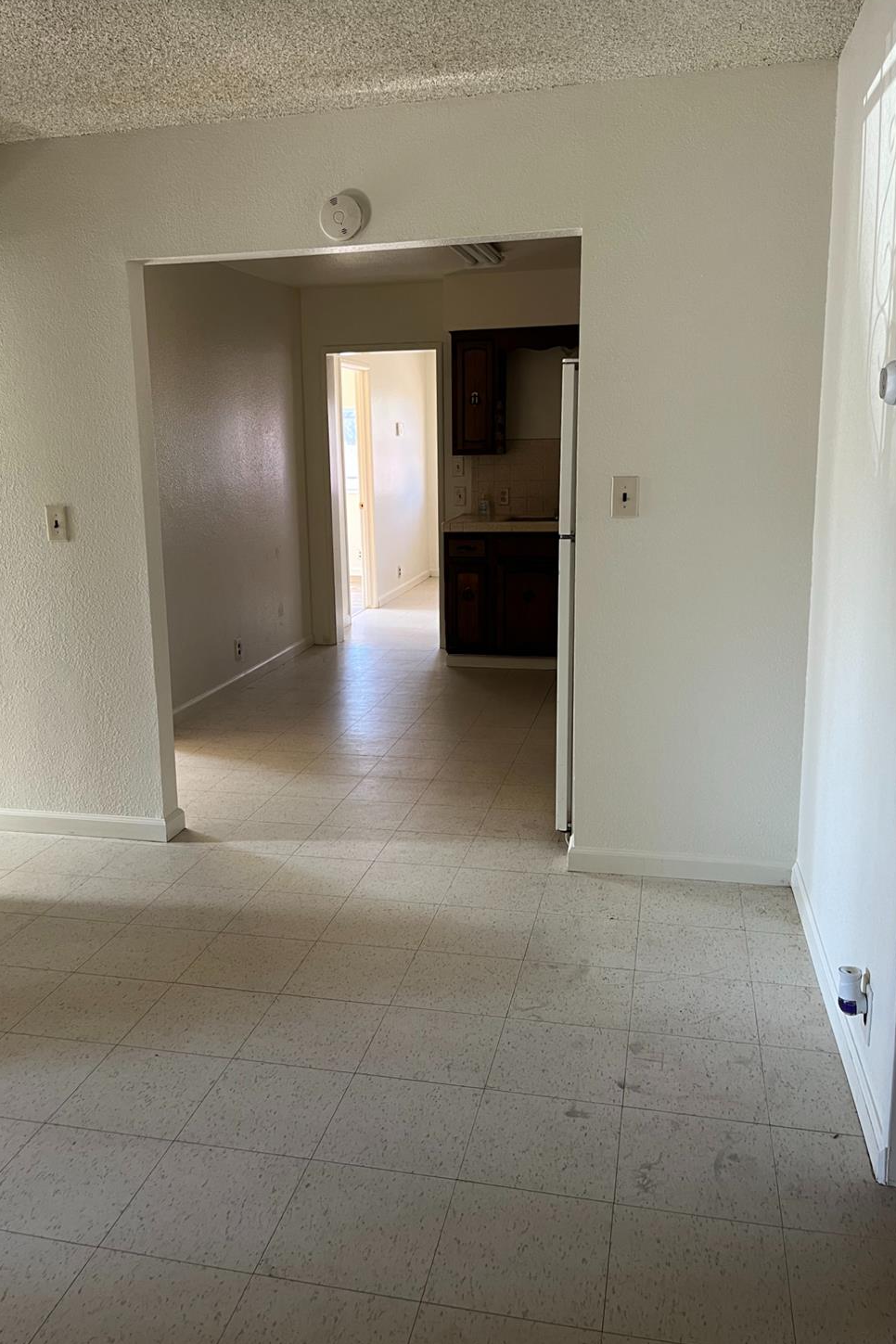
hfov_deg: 46.4
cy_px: 655
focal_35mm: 28
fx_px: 1045
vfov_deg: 65.5
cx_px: 429
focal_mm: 5.1
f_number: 1.6
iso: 125
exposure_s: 1/60
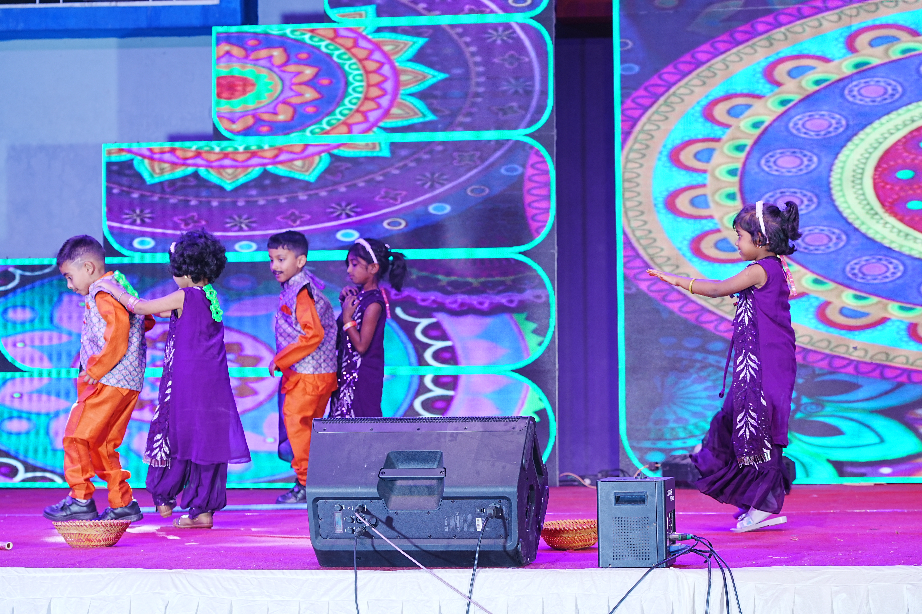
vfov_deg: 13.8
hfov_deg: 20.6
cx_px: 461
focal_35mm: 99
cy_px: 307
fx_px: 2535
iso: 400
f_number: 5.6
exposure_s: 1/160
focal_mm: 99
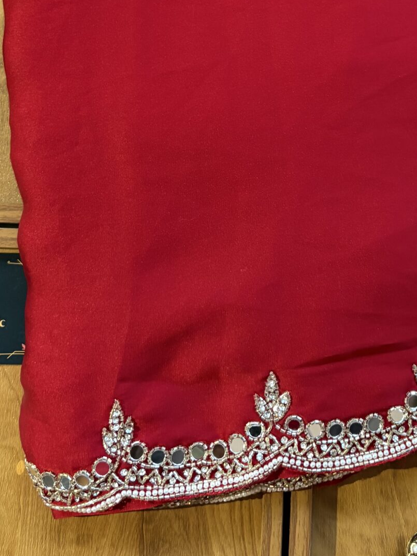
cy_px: -30
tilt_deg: -72.3
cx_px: 340
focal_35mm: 62
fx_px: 996
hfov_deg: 23.3
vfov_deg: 28.8
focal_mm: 5.96
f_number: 1.6
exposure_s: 1/50
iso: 200
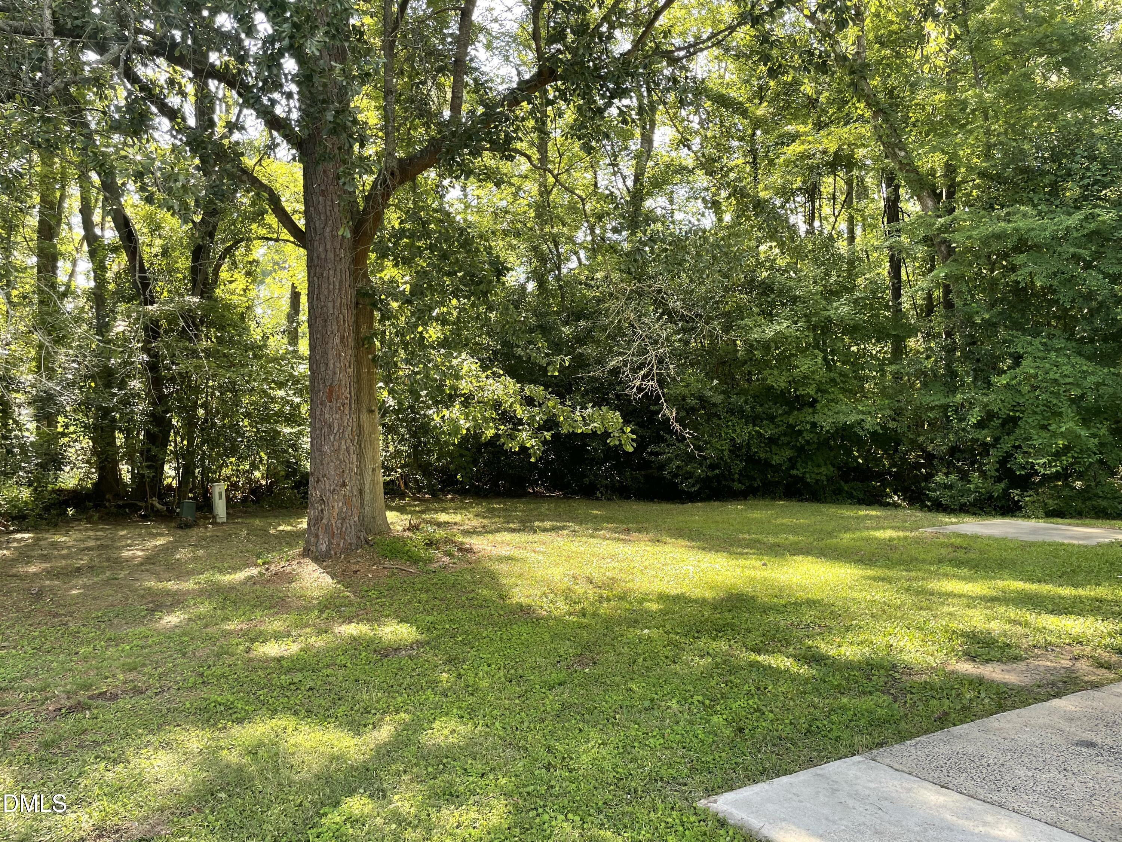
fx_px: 843
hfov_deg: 67.3
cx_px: 561
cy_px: 421
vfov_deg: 53.1
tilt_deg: +1.3
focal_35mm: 26
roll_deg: +0.6
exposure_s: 1/135
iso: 32
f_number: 1.6
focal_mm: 4.2
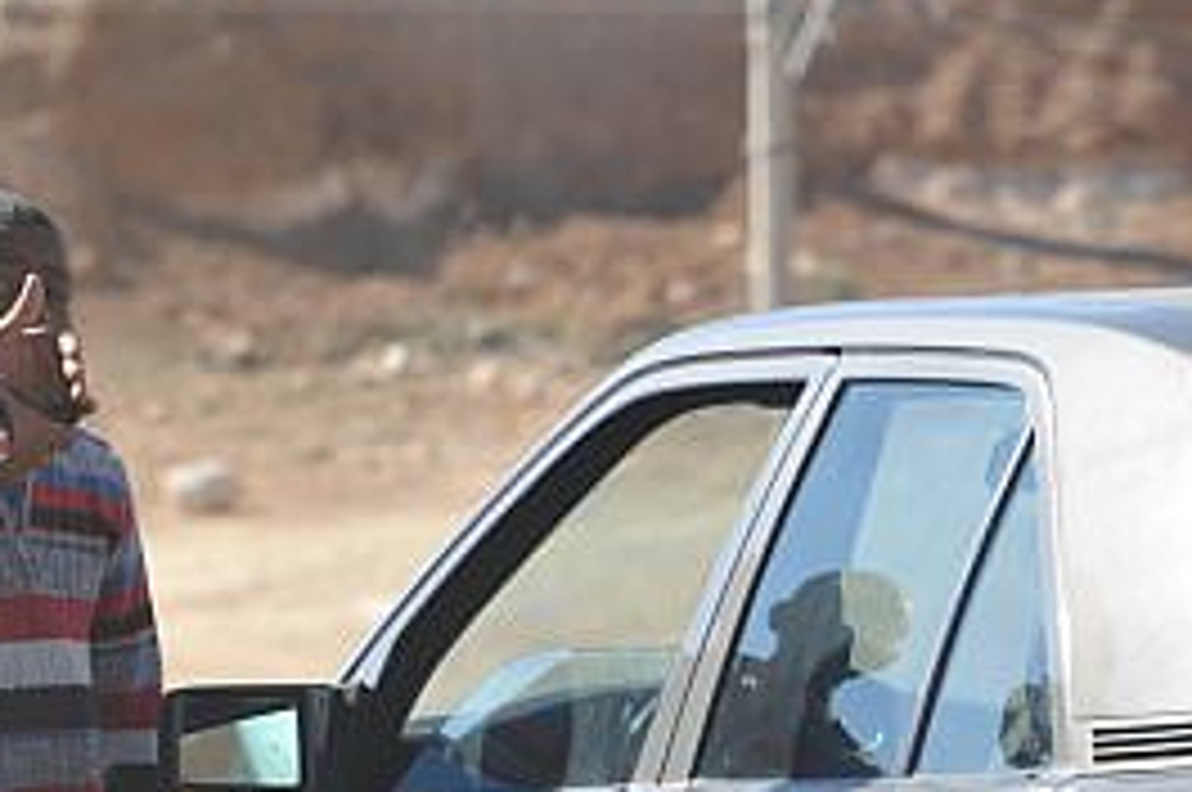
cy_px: 641
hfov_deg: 3.0
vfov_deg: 2.0
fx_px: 22488
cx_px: 778
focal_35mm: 680
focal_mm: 200
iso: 200
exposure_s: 1/250
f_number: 8
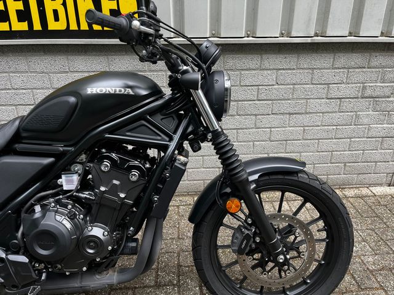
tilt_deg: -23.9
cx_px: 197
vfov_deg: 53.1
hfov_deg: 67.3
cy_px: 148
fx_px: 296
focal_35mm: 26
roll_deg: -0.1
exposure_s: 1/122
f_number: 1.6
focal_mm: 5.1
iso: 50
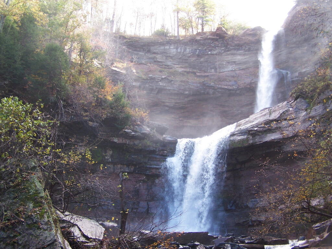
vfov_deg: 37.7
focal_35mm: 38
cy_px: 124
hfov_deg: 49.0
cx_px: 166
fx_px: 364
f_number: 2.8
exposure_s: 1/80
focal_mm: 6.3
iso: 80
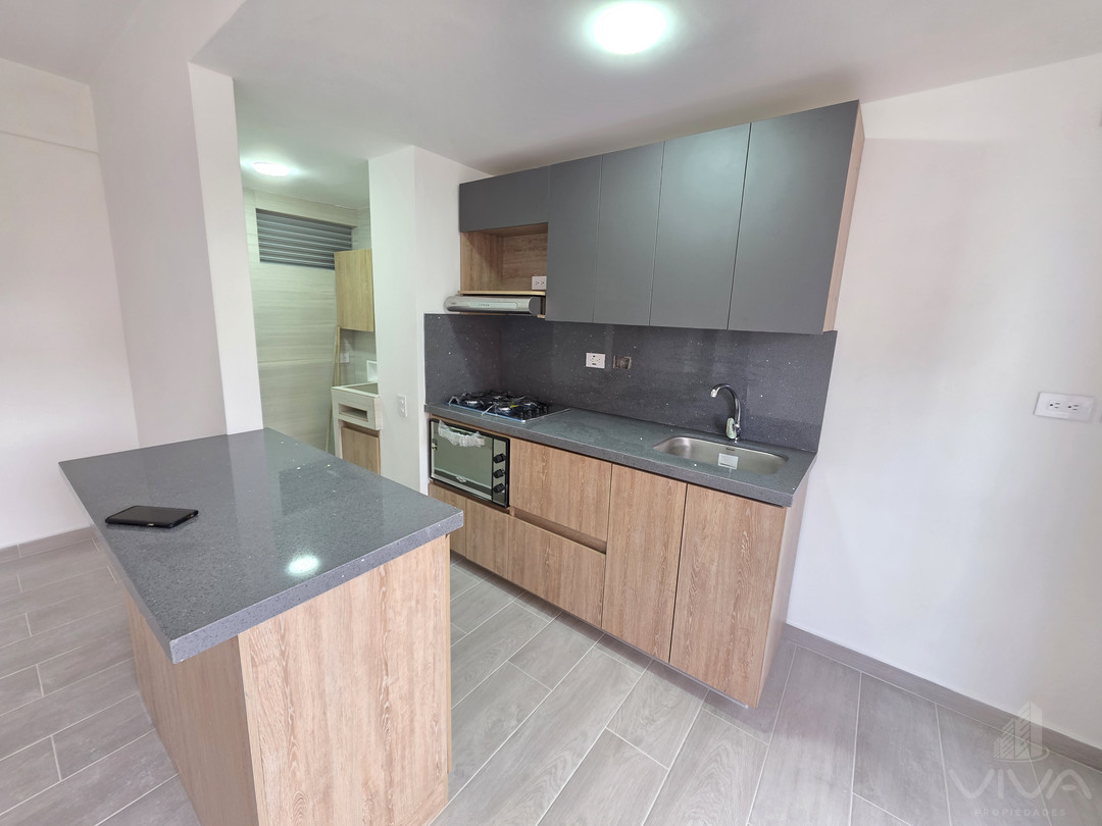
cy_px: 413
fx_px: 414
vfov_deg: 89.9
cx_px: 551
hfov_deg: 106.2
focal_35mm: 13
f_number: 1.9
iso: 200
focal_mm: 2.2
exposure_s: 1/120
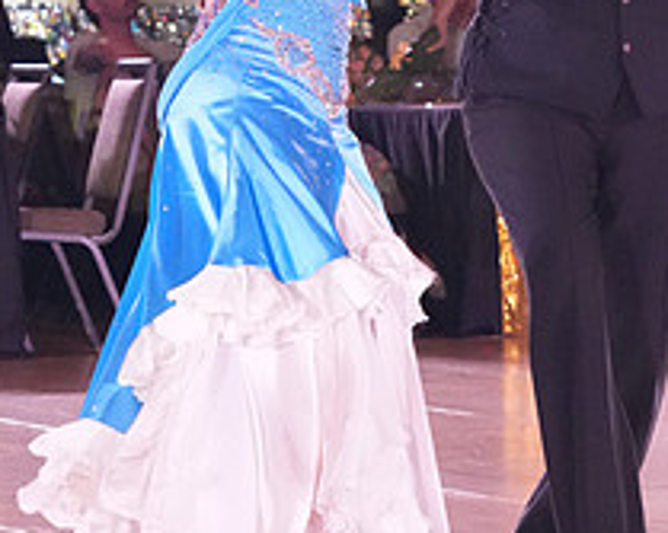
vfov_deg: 5.8
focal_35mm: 266
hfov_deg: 7.3
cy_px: -115
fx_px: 5256
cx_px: 401
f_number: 5
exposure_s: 1/400
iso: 6400
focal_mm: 68
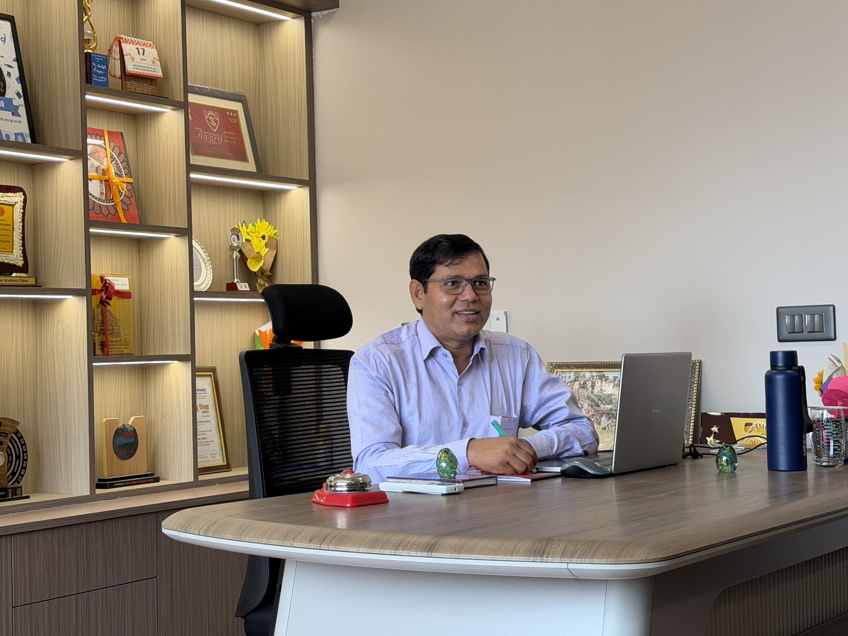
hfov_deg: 32.2
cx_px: 433
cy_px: 310
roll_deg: +1.8
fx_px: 1470
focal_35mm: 60
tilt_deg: +1.6
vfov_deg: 24.4
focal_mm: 6.76
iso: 50
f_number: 1.78
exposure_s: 1/130
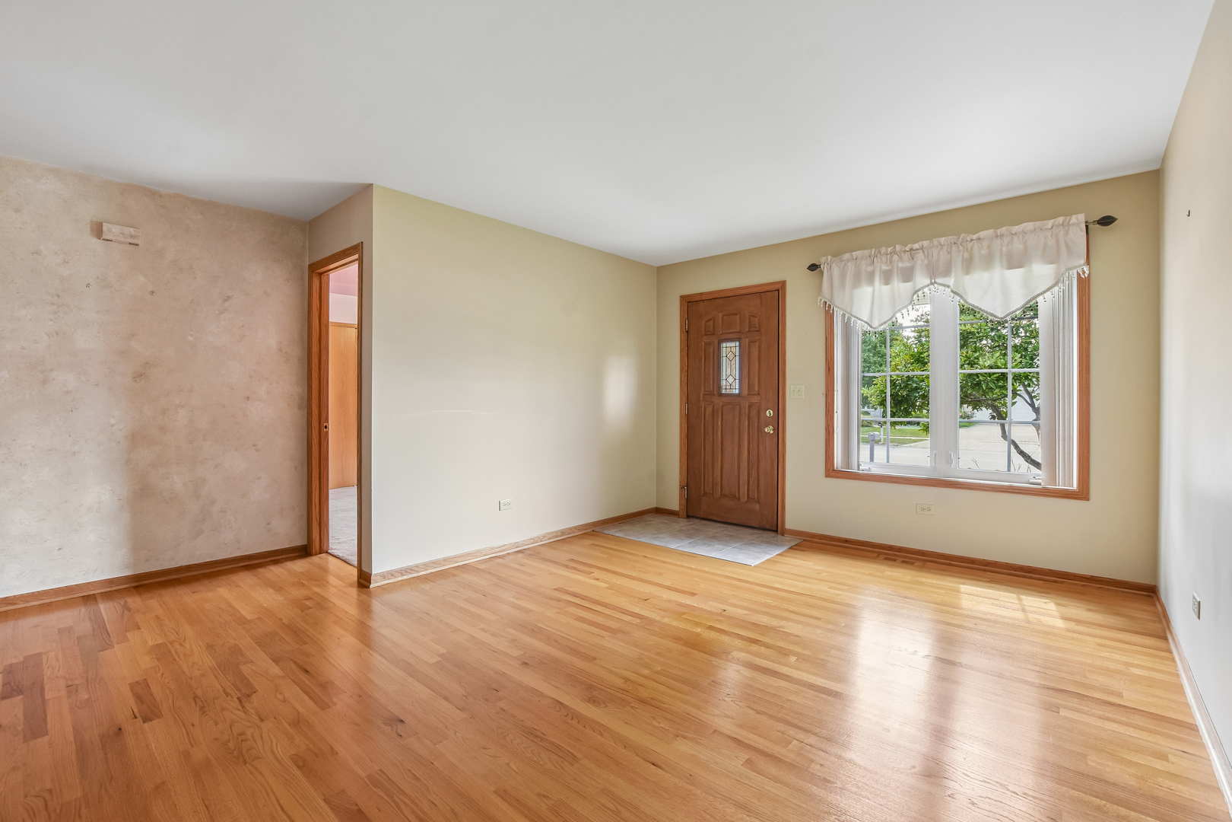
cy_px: 411
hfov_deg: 100.4
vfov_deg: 77.3
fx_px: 513
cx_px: 616
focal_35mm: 15
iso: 400
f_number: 8
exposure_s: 1/13
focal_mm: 10
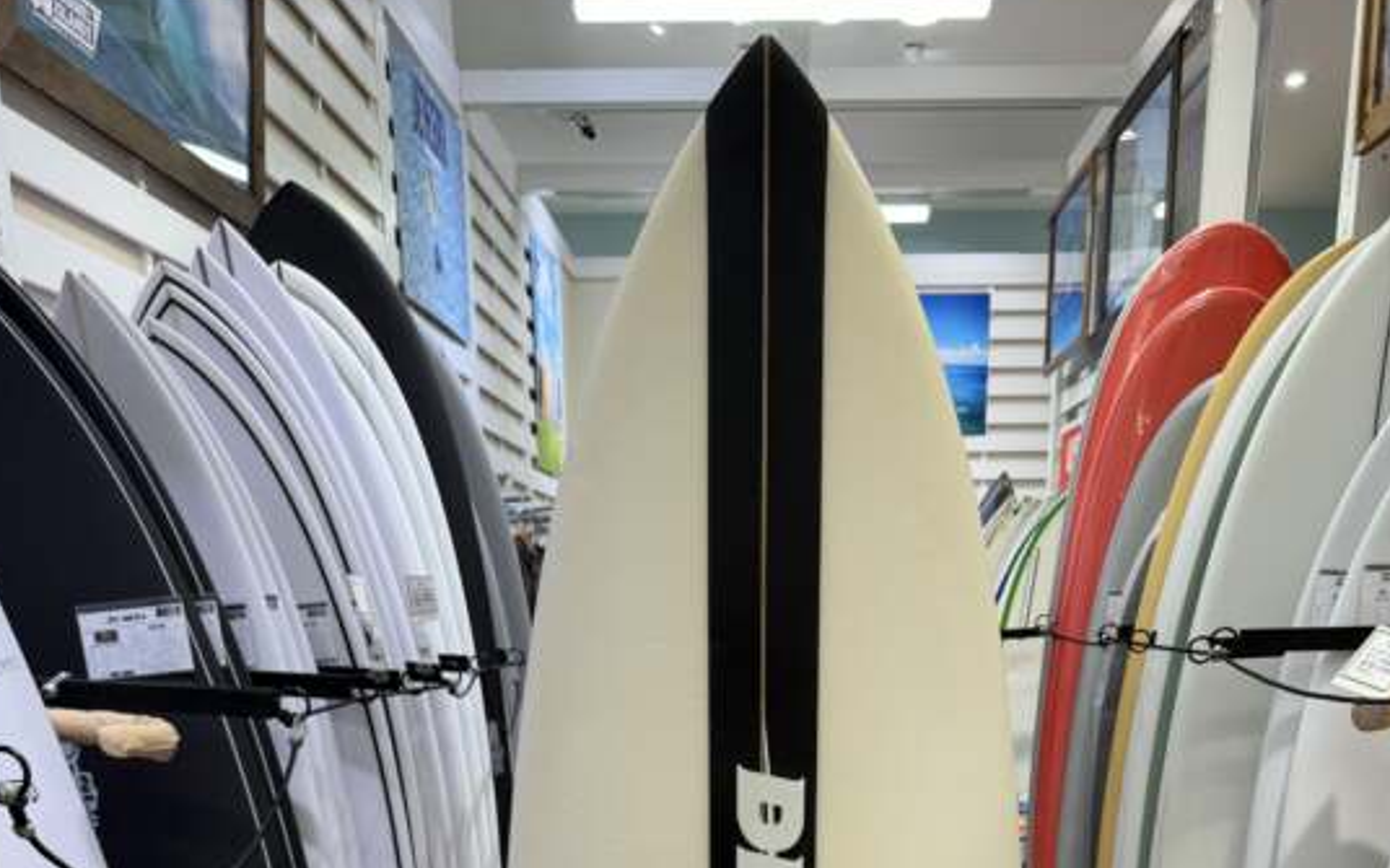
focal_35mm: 38
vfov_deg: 29.6
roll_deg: -0.3
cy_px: 1000
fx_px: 1440
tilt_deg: -15.7
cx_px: 739
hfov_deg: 51.5
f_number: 1.78
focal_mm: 6.76
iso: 80
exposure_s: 1/120
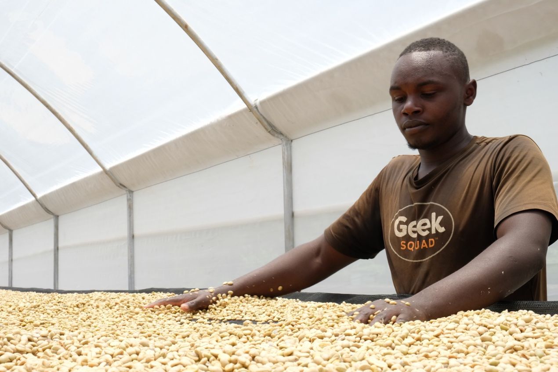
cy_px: 186
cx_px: 279
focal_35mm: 59
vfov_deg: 23.0
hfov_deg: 33.9
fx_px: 915
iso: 250
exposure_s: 1/100
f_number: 14
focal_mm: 39
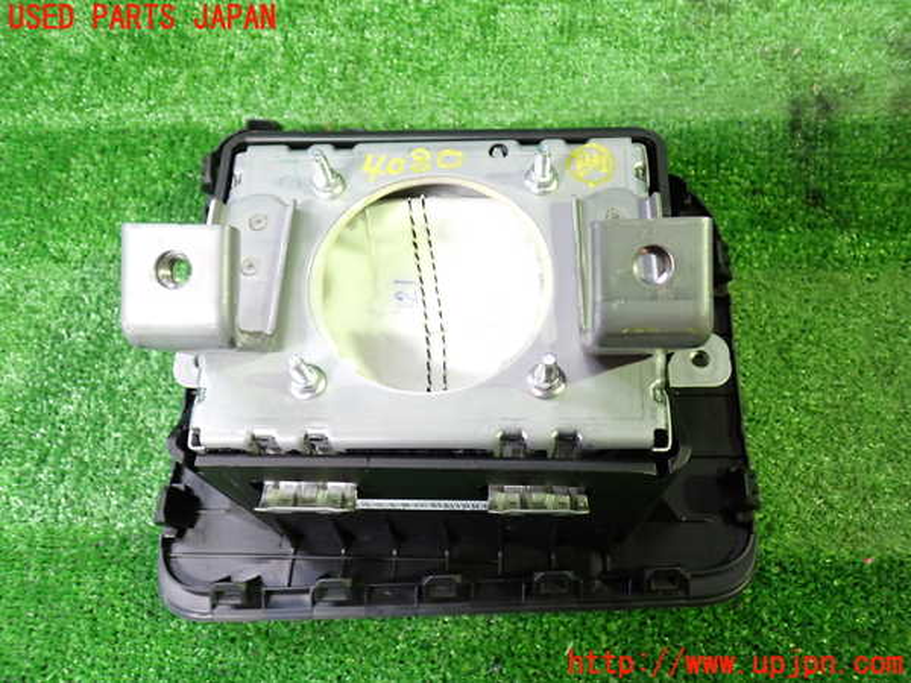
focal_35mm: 30
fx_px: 790
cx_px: 456
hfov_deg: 60.0
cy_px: 342
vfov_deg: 46.8
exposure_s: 1/30
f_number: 2.3
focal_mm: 5.4
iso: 500
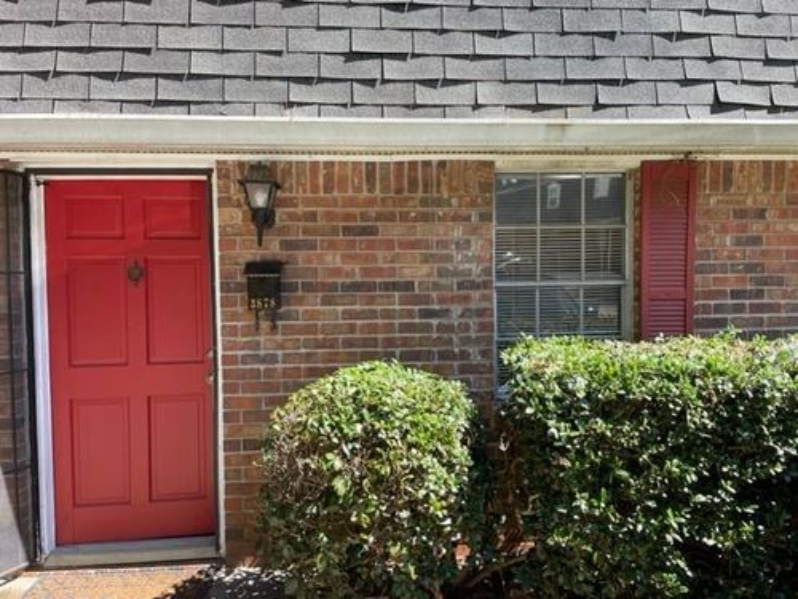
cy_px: 300
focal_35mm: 26
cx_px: 399
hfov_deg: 67.3
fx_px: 599
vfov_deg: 53.1
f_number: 1.6
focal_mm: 4.2
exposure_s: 1/438
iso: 32
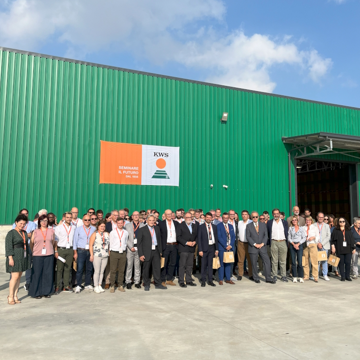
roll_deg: -0.2
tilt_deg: +5.7
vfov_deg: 52.5
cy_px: 180
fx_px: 365
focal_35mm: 31
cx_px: 200
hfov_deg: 52.4
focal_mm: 5.1
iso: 50
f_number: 1.6
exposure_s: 1/4484
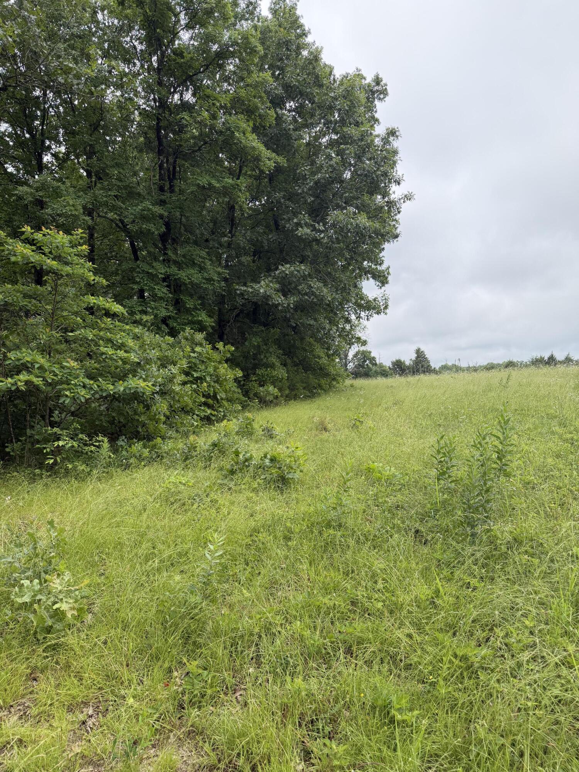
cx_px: 290
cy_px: 386
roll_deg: +1.2
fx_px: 535
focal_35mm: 24
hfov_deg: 56.8
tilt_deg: +0.4
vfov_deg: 71.6
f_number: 1.78
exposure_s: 1/2370
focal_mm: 6.76
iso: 100
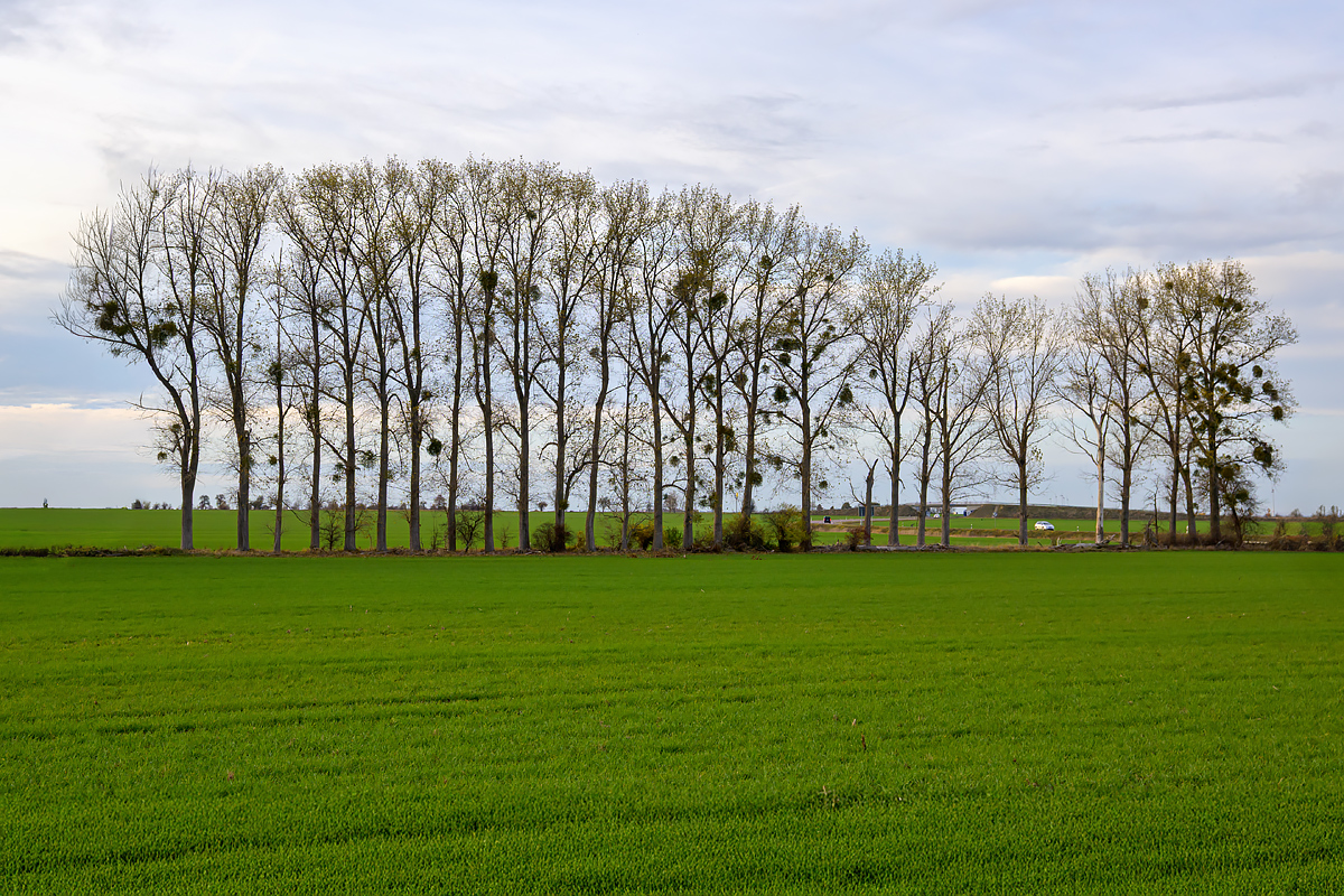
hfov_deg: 41.7
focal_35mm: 47
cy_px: 448
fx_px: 1764
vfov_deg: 28.5
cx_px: 672
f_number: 8
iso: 250
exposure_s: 1/125
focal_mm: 31.5
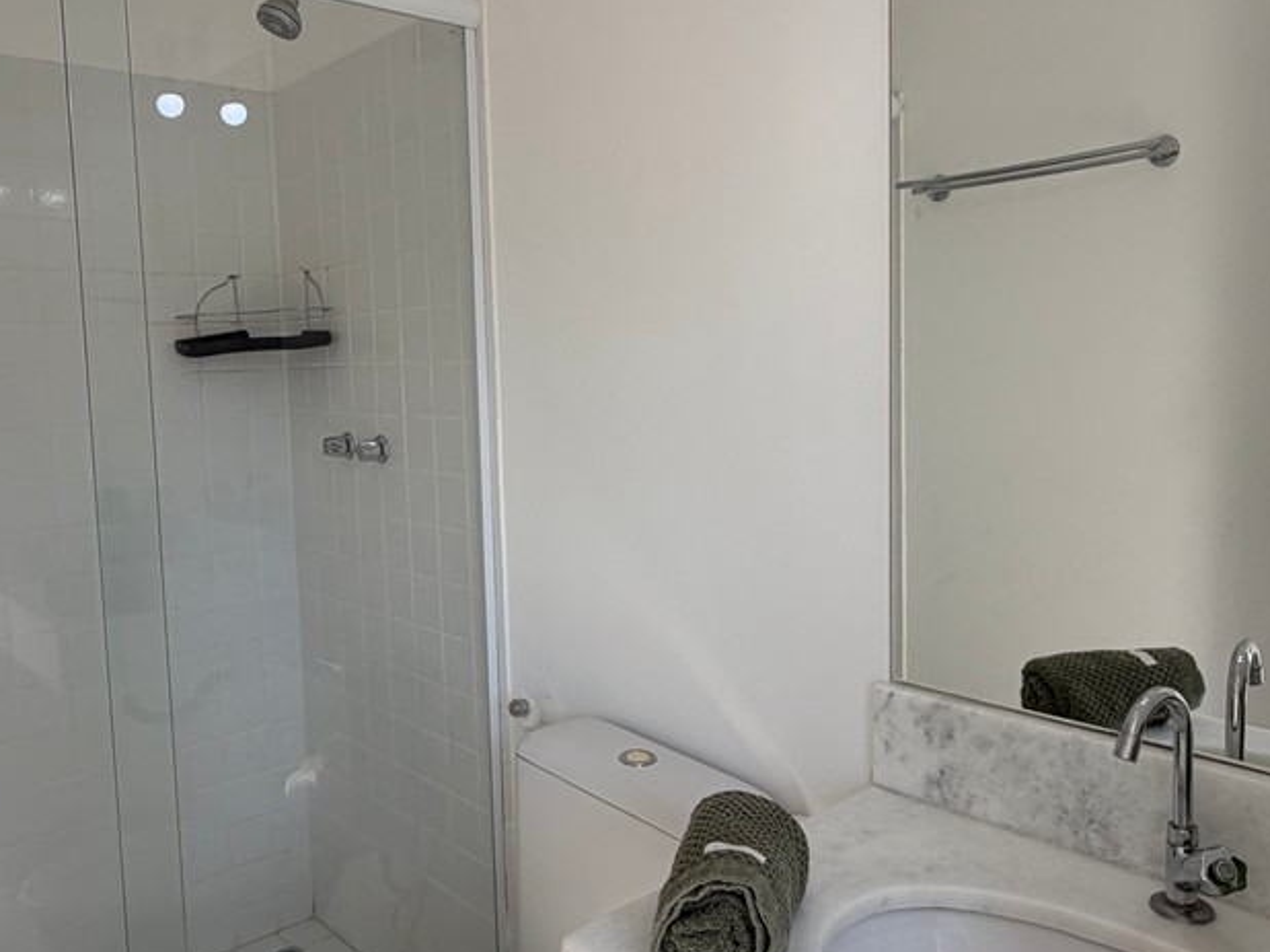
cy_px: 452
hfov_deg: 61.6
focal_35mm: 29
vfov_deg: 48.2
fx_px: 1064
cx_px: 592
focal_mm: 2.22
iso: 50
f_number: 2.2
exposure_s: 1/121
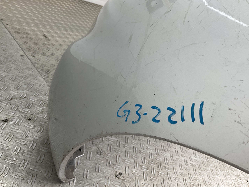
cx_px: 124
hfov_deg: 61.7
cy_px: 94
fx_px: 209
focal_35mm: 29
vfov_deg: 48.2
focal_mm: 3
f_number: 1.8
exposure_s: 1/103
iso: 16
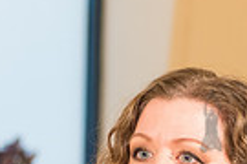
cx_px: 210
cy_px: 296
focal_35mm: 394
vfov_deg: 3.5
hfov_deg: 5.2
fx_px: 2703
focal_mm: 92
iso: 2500
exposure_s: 1/60
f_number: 4
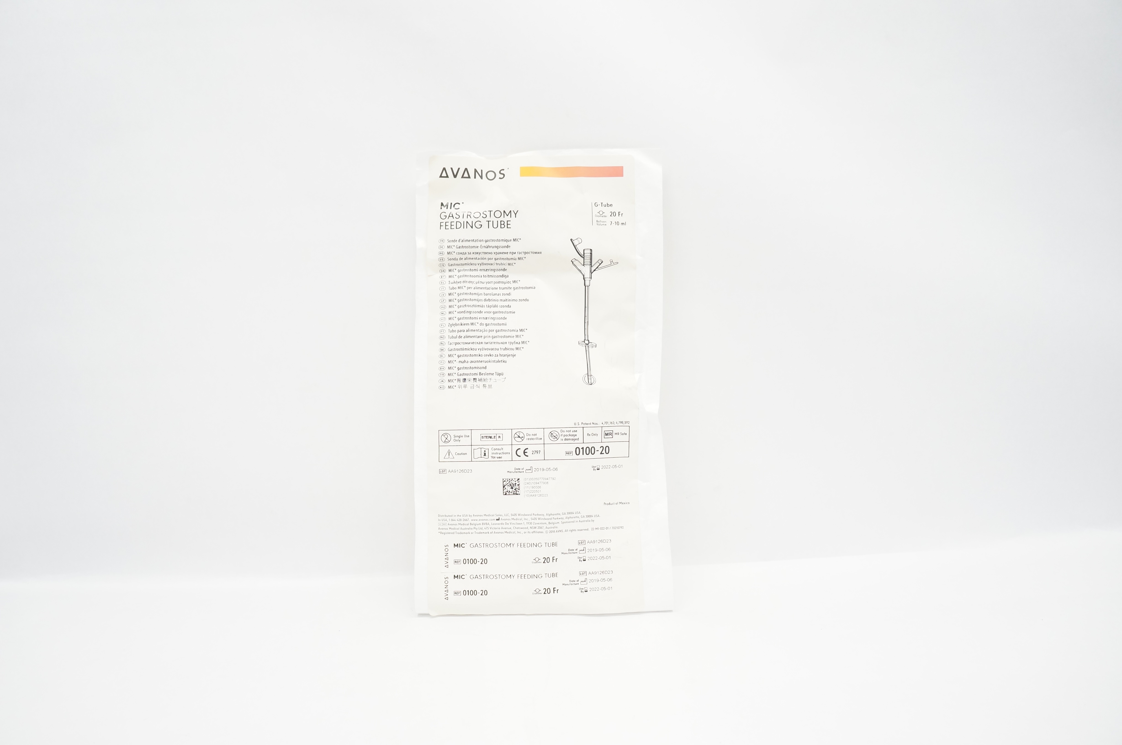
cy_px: 372
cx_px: 561
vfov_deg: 47.8
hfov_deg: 67.4
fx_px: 841
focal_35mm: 27
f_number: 5
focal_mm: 18
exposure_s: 1/80
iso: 800
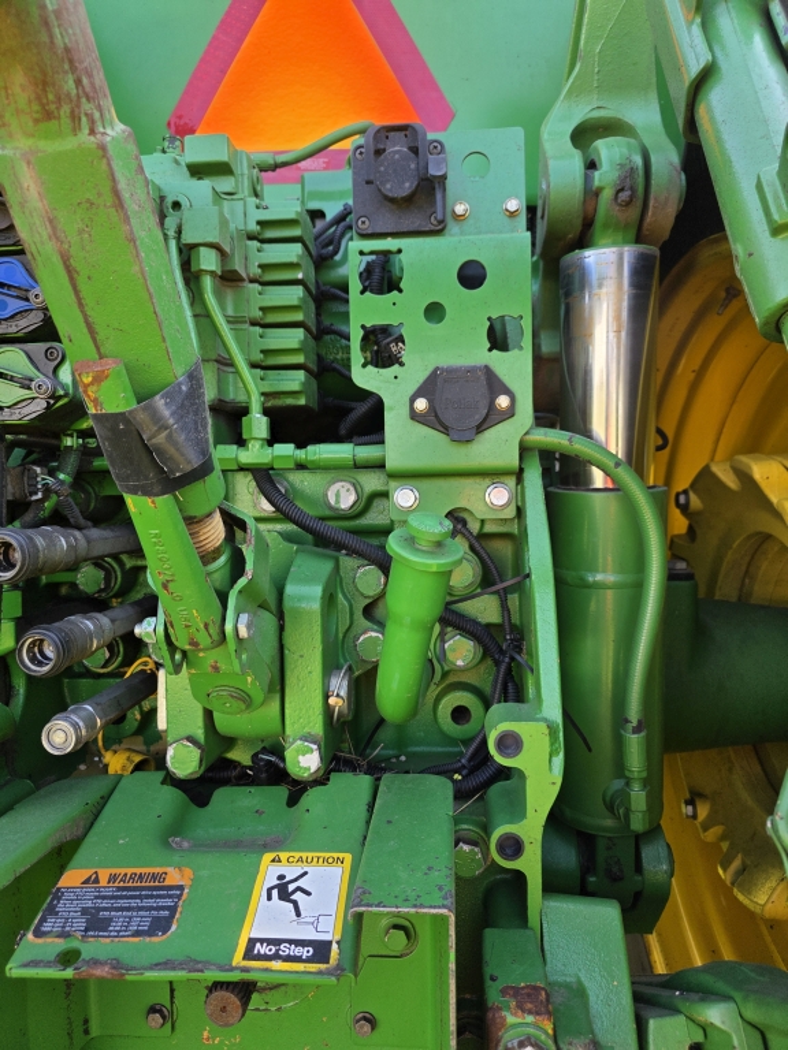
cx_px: 394
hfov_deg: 58.9
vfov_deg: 73.9
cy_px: 525
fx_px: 698
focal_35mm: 23
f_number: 1.7
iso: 50
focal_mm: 6.3
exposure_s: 1/359
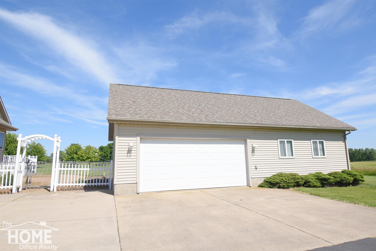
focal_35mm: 21
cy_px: 126
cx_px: 188
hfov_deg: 81.2
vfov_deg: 59.5
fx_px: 219
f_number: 9
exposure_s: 1/200
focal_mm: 14
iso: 100
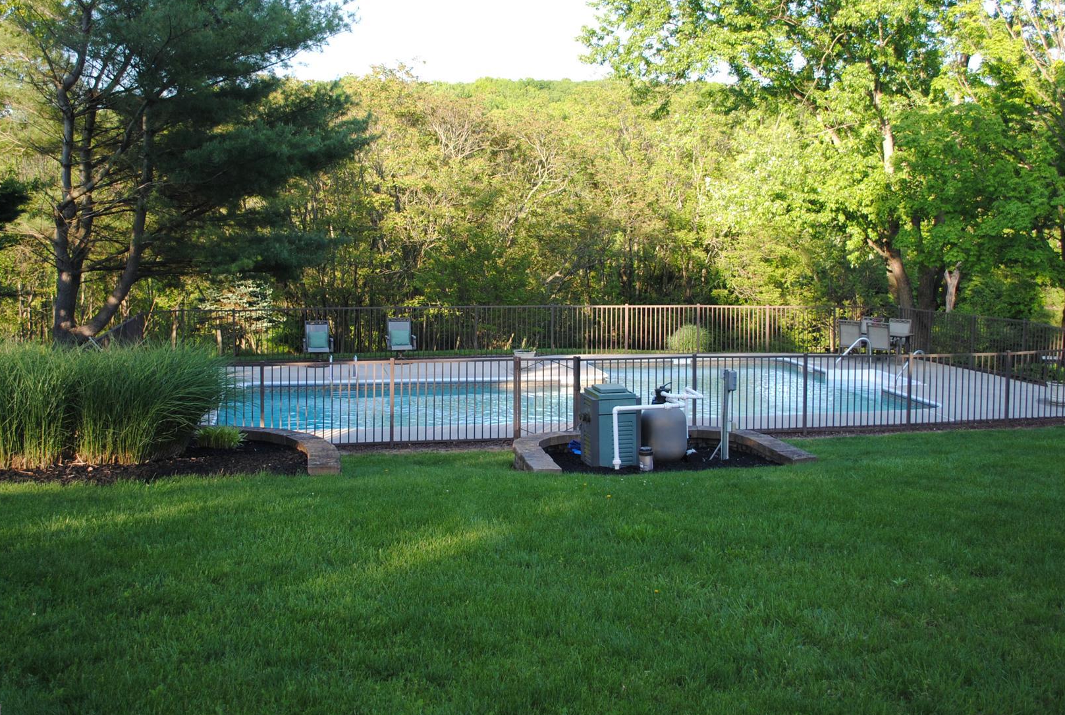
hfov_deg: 50.6
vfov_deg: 35.1
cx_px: 528
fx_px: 1126
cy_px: 299
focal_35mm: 38
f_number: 3.8
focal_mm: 20
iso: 100
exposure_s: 1/160
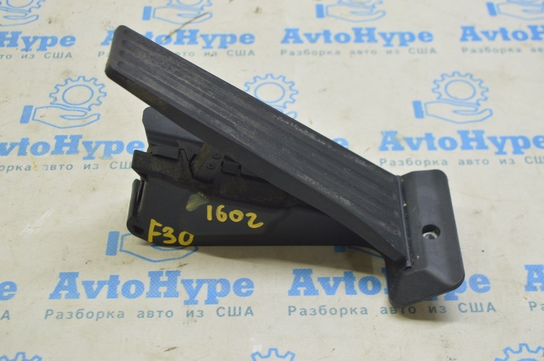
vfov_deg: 25.0
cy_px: 180
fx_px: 815
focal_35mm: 54
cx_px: 272
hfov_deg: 36.9
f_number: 5.6
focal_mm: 36
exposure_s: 1/20
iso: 400
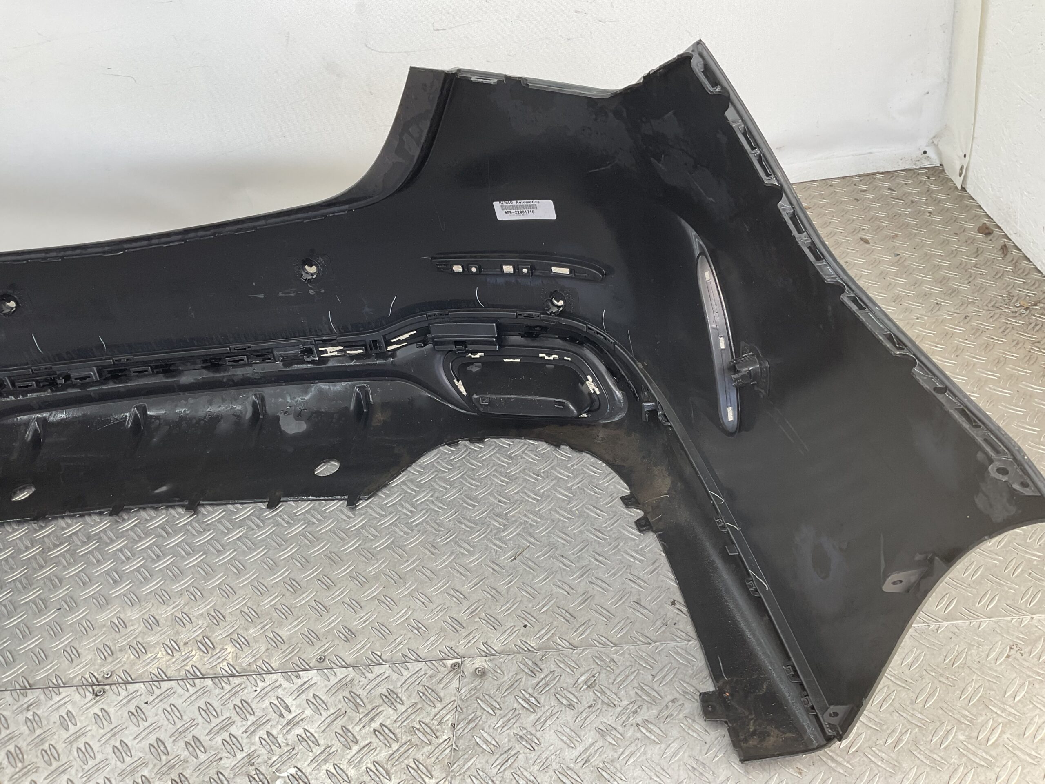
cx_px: 522
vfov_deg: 48.2
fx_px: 875
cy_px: 392
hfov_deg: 61.7
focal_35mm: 29
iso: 25
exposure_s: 1/100
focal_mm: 3
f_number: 1.8
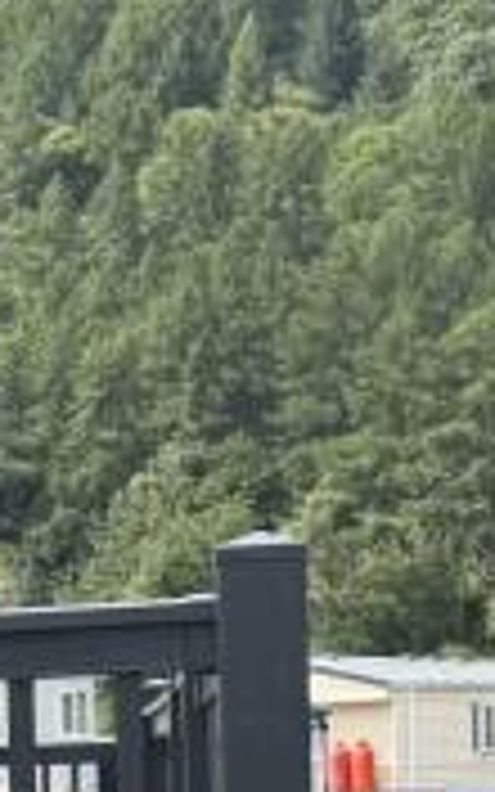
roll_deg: +2.7
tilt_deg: -0.9
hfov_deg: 8.0
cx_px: -778
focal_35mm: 148
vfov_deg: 13.9
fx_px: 3195
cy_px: 832
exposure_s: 1/2833
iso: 80
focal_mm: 6.76
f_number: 1.78
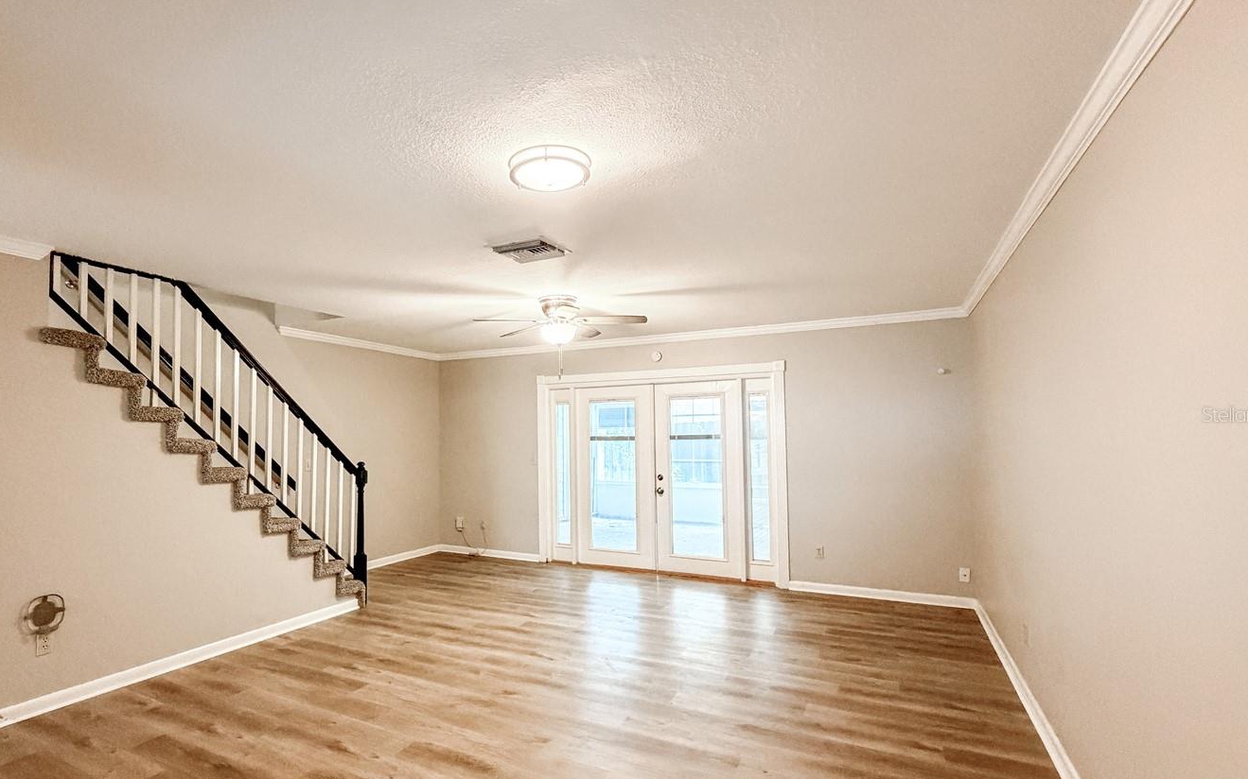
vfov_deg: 64.9
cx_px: 535
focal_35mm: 18
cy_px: 414
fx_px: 612
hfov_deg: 90.5
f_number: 2.2
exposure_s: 1/60
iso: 800
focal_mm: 2.22
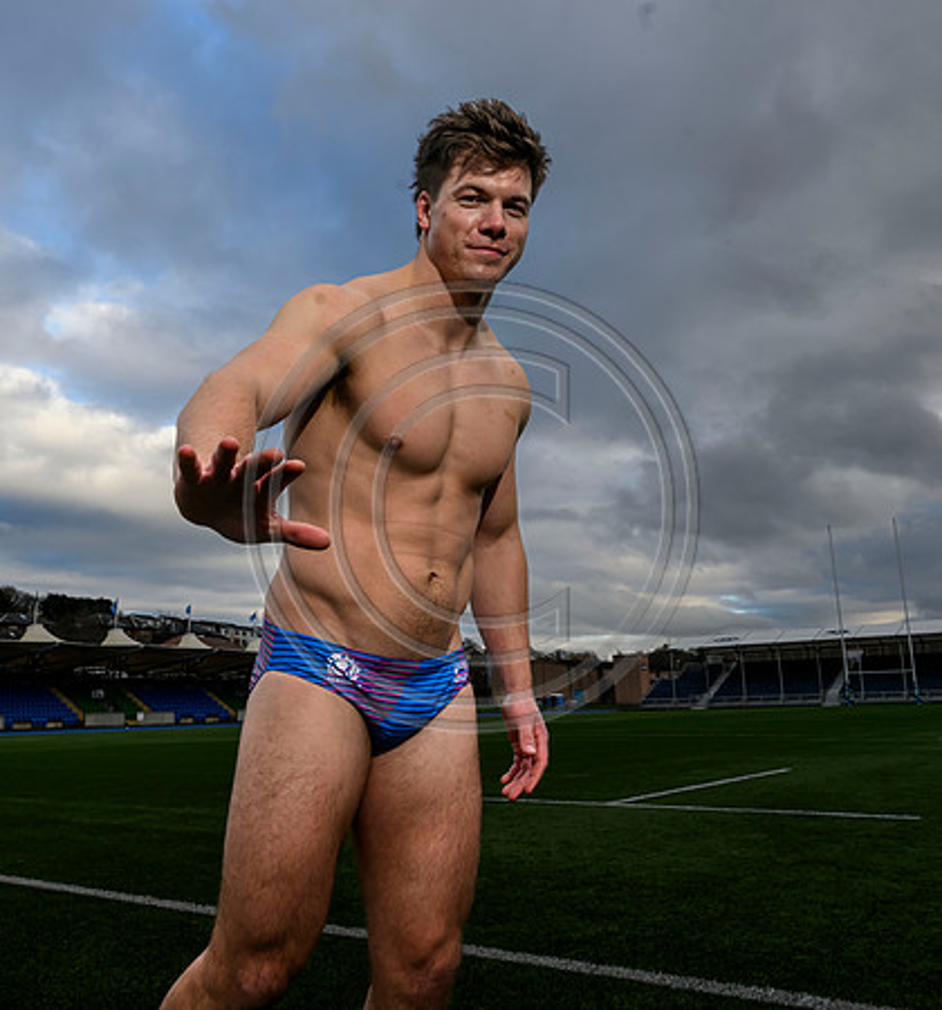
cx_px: 403
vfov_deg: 53.1
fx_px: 1009
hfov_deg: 49.9
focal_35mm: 32
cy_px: 505
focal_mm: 24
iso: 320
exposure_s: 1/200
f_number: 9
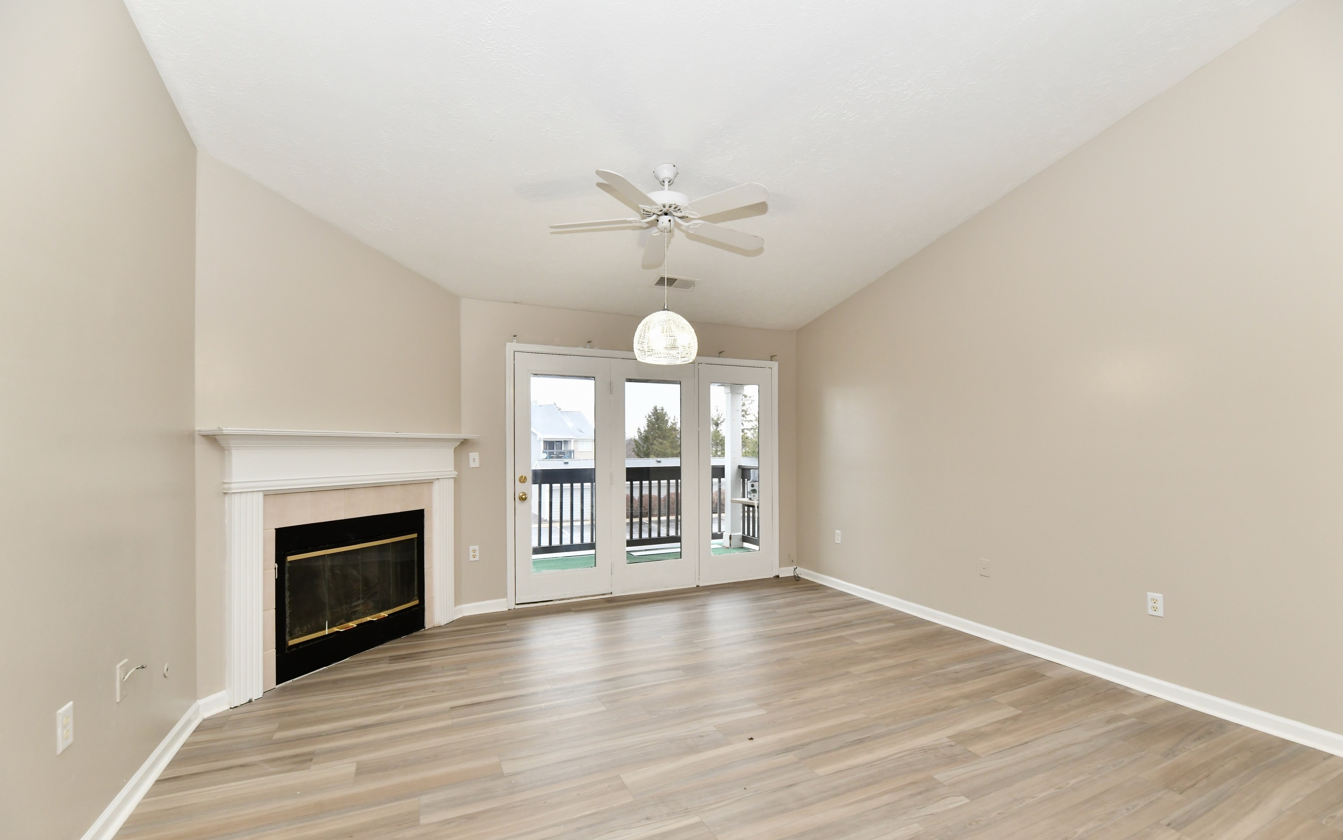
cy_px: 460
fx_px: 549
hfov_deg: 101.4
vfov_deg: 74.6
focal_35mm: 15
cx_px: 695
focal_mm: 14
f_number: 6.3
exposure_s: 1/60
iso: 640
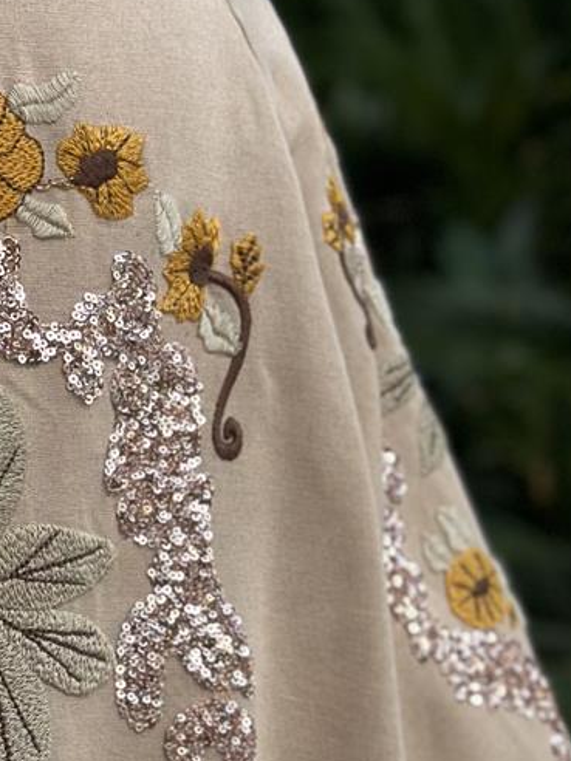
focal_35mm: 130
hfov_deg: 11.1
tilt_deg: -10.9
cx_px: -167
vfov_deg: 15.0
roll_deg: +1.0
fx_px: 2859
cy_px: 688
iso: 80
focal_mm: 6.86
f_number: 1.78
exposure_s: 1/745
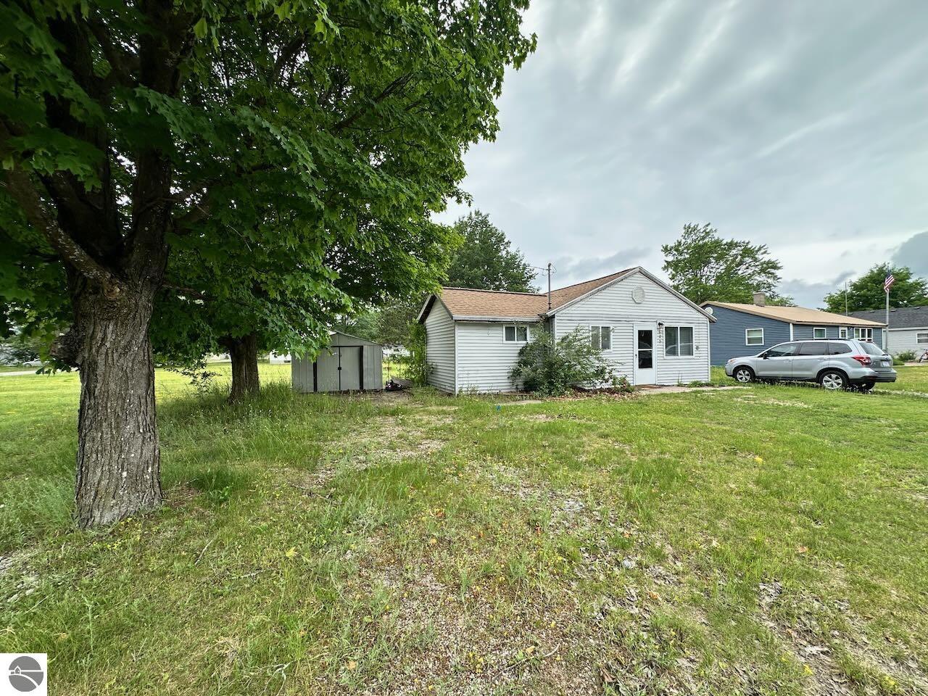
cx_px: 464
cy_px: 348
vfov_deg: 85.7
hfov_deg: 102.1
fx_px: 375
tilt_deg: +1.2
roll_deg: +0.7
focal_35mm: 14
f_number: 2.2
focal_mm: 2.22
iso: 40
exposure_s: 1/670
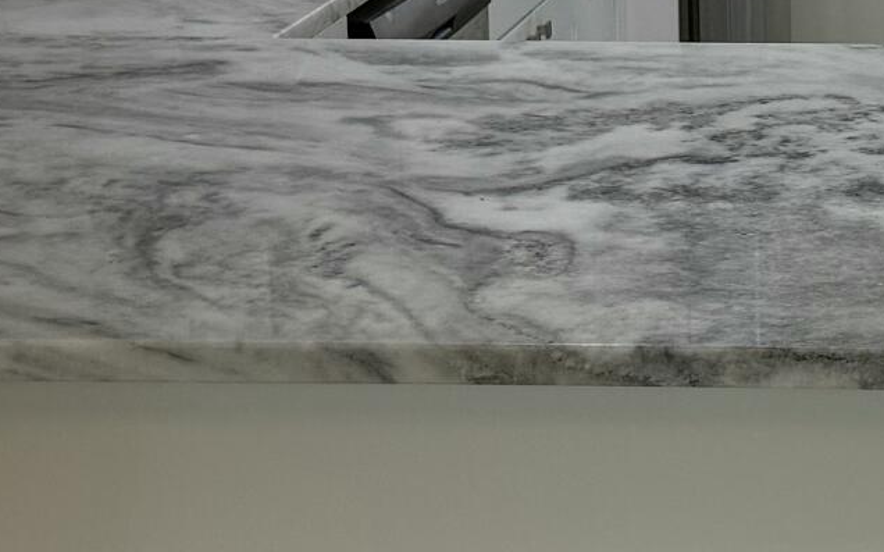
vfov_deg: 10.8
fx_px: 2890
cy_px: 14
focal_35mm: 120
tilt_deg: -10.3
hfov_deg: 16.8
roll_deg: +0.0
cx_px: 985
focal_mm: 6.76
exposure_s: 1/175
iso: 80
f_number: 1.78
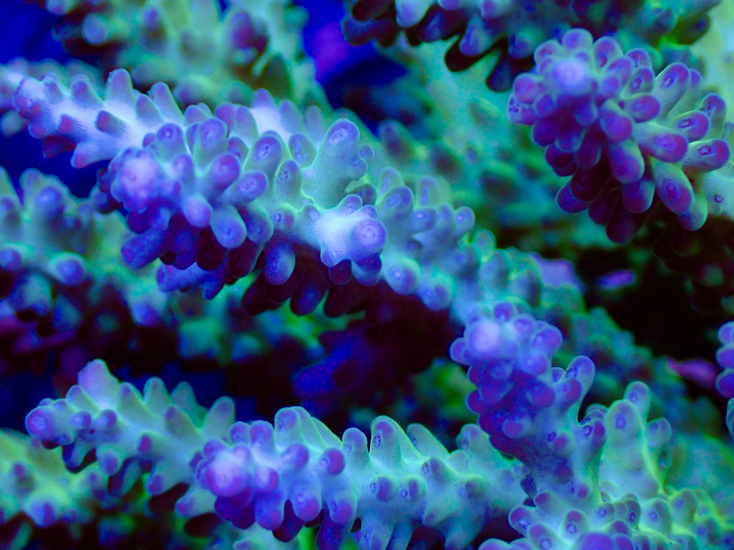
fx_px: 1739
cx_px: 367
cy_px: 275
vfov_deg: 18.0
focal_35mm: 82
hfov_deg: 23.8
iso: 200
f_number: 4.3
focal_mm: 14.62
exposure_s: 1/100
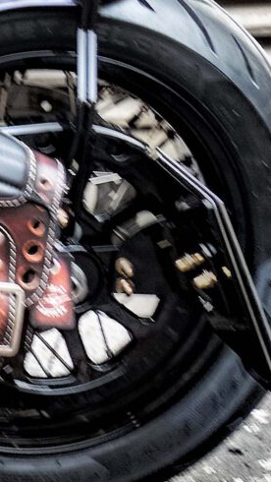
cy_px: -61
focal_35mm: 268
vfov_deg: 8.0
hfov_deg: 4.2
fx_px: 3420
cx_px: -834
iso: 500
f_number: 3.3
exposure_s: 1/60
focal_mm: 17.83
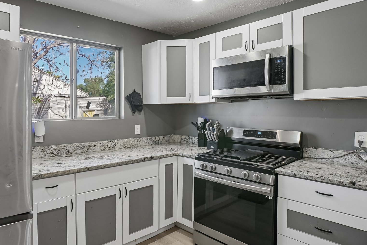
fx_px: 234
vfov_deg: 55.0
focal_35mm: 23
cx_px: 135
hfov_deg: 74.6
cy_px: 110
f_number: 8
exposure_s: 1/25
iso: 400
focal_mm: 17
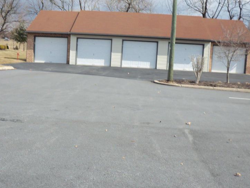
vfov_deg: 30.3
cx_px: 111
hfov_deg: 39.6
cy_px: 94
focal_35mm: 48
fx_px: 347
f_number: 8.8
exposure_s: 1/160
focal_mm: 5.7
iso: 80
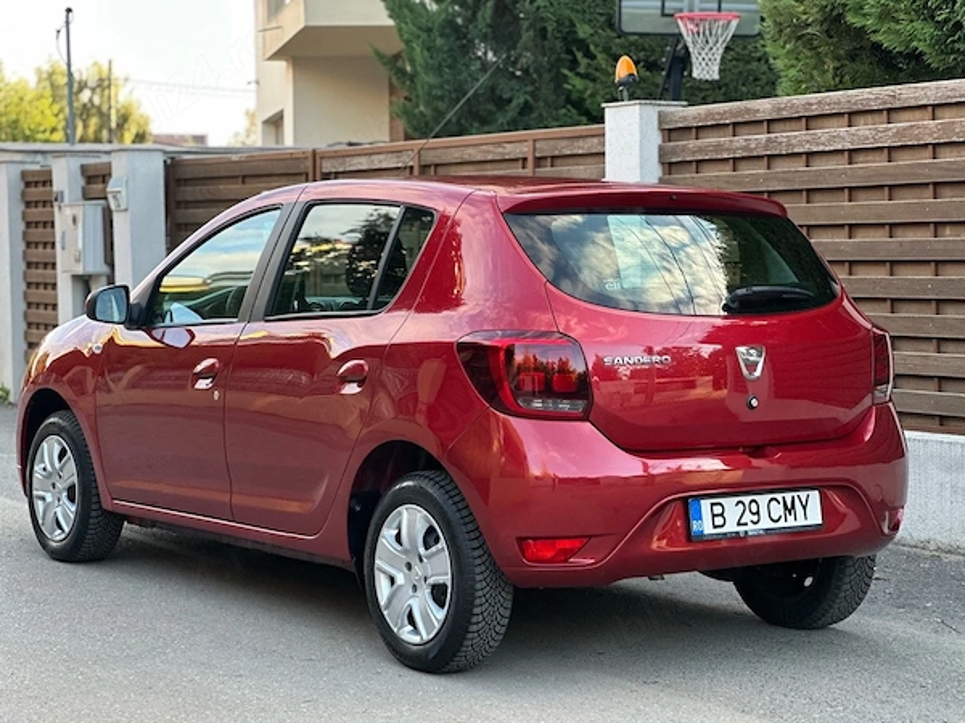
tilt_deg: -3.4
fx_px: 2147
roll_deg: +0.4
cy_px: 362
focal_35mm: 77
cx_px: 482
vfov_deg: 19.1
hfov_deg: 25.3
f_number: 2.8
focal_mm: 9
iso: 160
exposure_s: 1/121
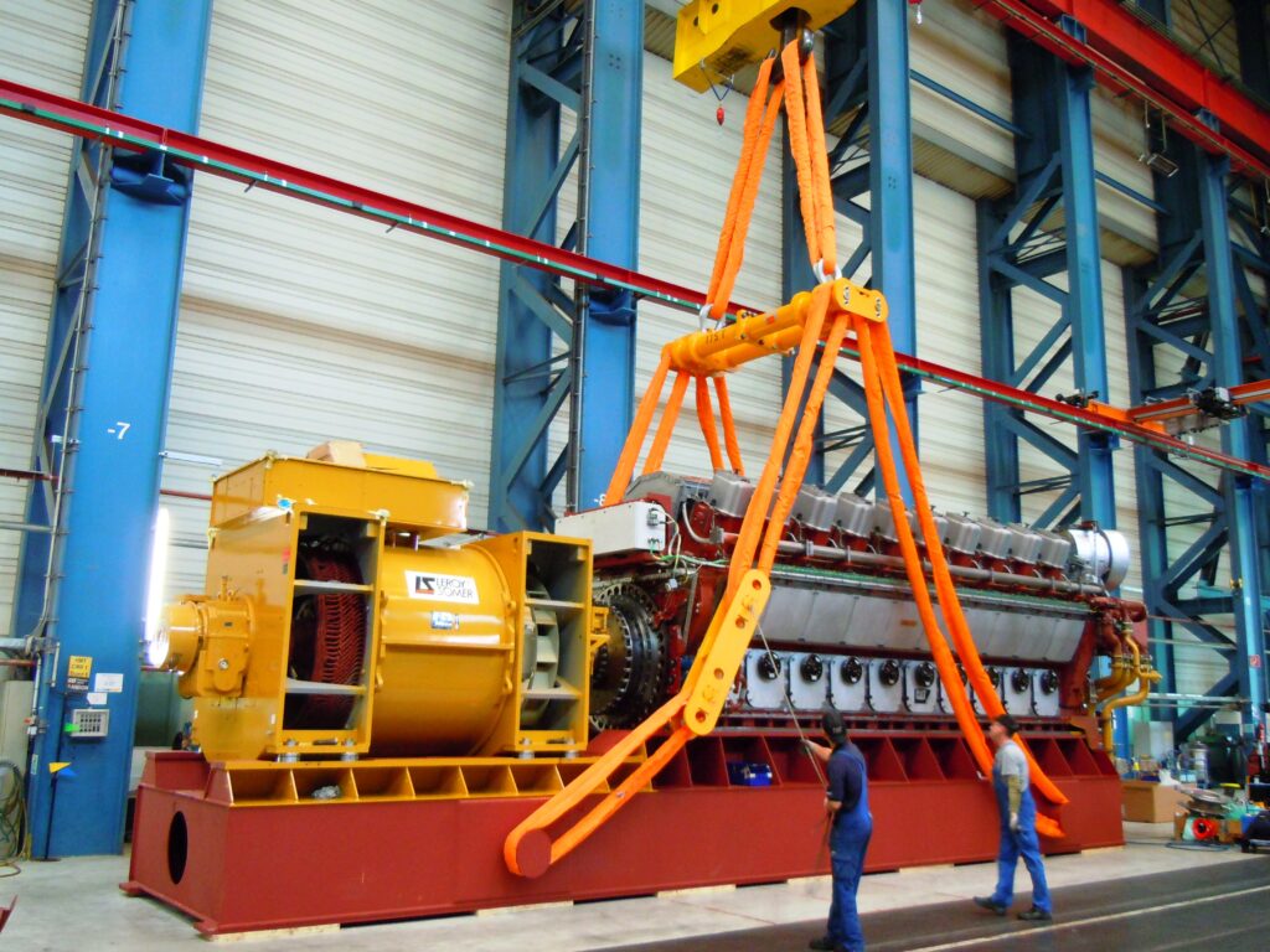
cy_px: 476
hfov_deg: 60.0
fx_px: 1101
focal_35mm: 30
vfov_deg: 46.8
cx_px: 635
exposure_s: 1/20
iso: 400
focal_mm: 5.4
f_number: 3.5
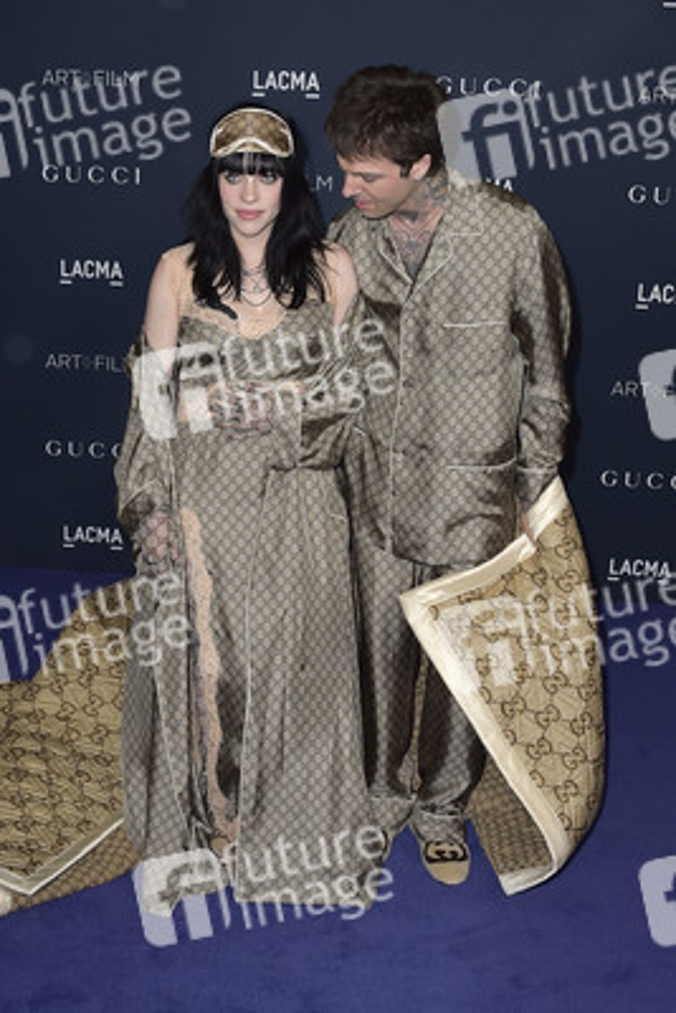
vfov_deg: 65.5
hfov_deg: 46.4
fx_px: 788
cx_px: 338
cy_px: 506
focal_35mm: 28
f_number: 6.3
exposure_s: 1/250
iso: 500
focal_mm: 28
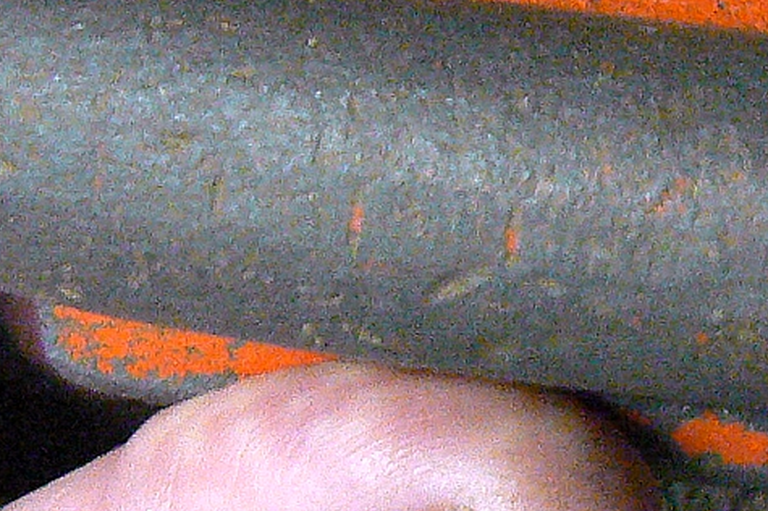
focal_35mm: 63
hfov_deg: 31.2
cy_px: 35
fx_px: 1343
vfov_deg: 21.0
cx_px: 605
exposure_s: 1/15
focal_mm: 6
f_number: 2.8
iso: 400
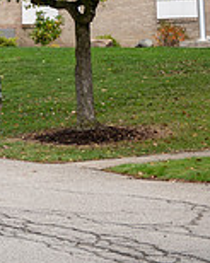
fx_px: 1431
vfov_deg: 10.3
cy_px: -64
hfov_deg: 7.9
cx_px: -263
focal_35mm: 184
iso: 250
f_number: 4
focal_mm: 52
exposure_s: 1/250
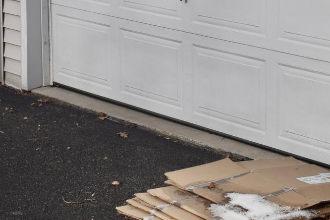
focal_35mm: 125
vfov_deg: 10.7
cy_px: -75
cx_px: 119
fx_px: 1142
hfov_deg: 16.4
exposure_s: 1/320
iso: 200
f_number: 9
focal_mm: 27
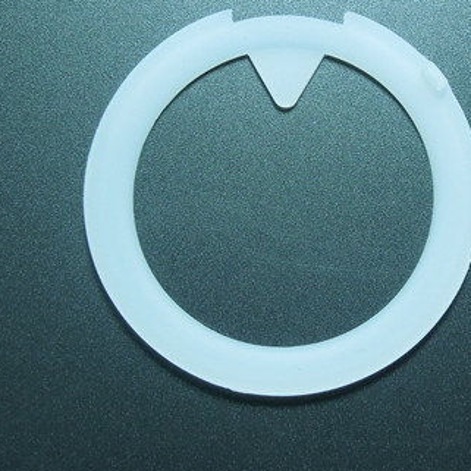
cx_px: 298
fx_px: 1185
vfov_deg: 22.4
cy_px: 180
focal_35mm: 77
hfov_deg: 22.4
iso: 400
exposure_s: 1/50
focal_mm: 6.3
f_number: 3.7
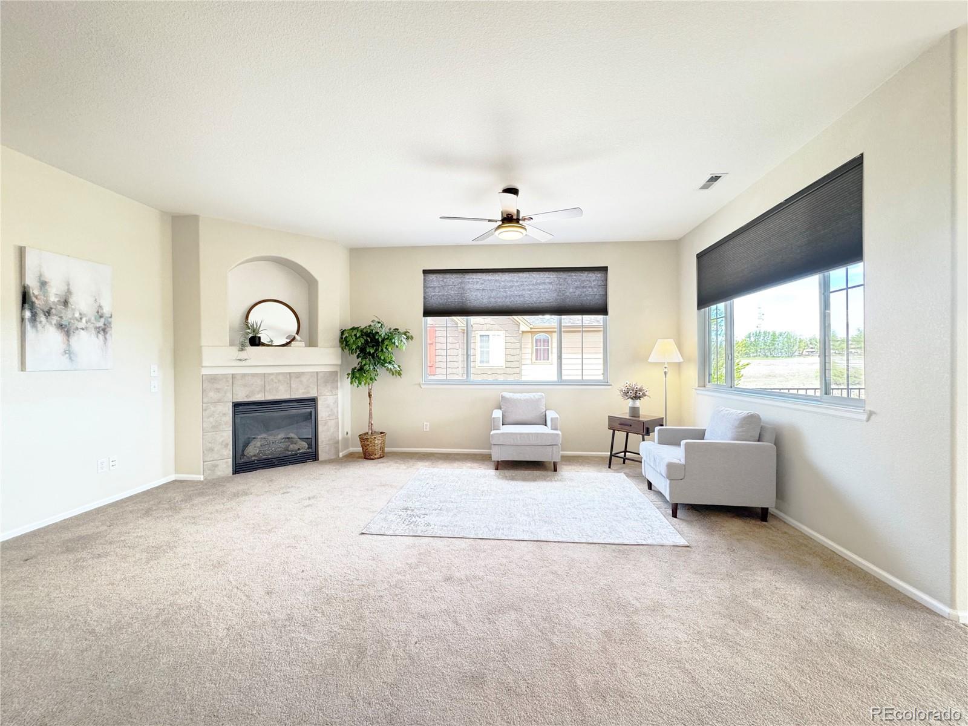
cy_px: 363
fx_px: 391
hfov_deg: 102.1
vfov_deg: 85.7
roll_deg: +0.0
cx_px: 484
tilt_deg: -0.4
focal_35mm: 14
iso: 250
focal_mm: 2.22
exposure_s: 1/120
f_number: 2.2
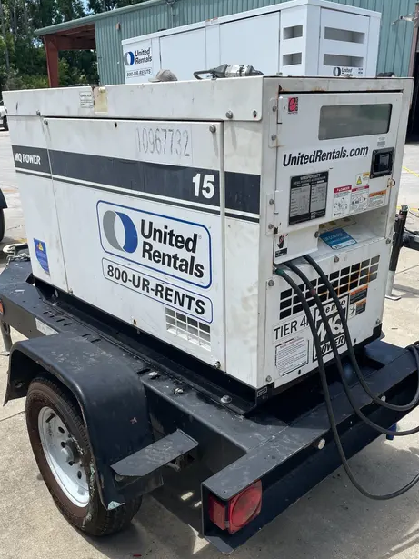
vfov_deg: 58.2
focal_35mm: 31
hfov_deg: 45.4
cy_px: 310
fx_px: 500
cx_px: 213
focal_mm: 4.2
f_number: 1.6
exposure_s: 1/1855
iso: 32
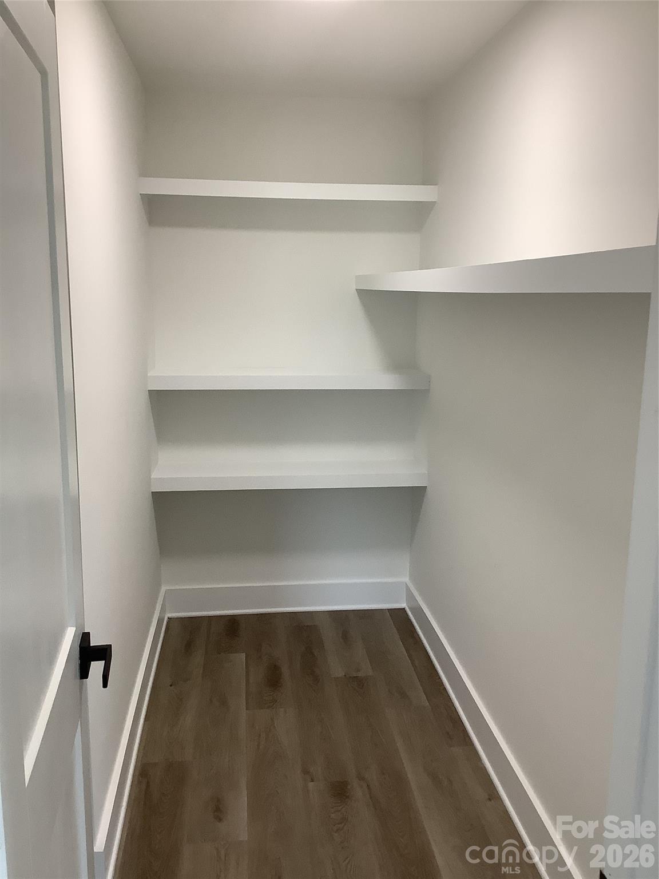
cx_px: 330
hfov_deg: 45.4
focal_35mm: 31
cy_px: 440
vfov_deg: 58.4
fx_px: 787
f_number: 2.4
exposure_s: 1/60
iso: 80
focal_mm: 3.3
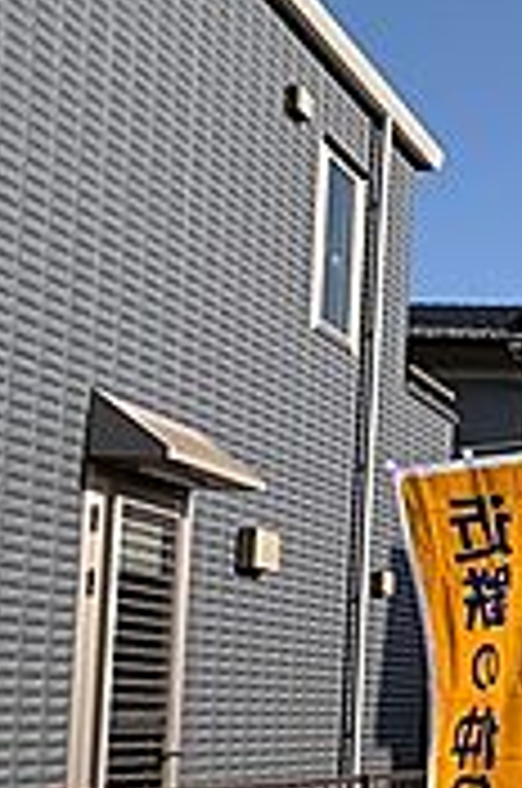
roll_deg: -1.8
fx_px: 1092
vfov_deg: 37.7
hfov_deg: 20.2
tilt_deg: +3.5
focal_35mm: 50
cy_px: 671
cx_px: 914
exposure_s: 1/770
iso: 25
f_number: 2.2
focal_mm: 2.22
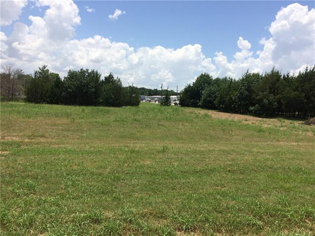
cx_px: 158
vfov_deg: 48.2
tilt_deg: -3.7
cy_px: 118
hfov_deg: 61.7
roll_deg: -1.1
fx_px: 264
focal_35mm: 29
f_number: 2.2
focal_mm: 4.15
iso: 32
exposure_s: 1/2933
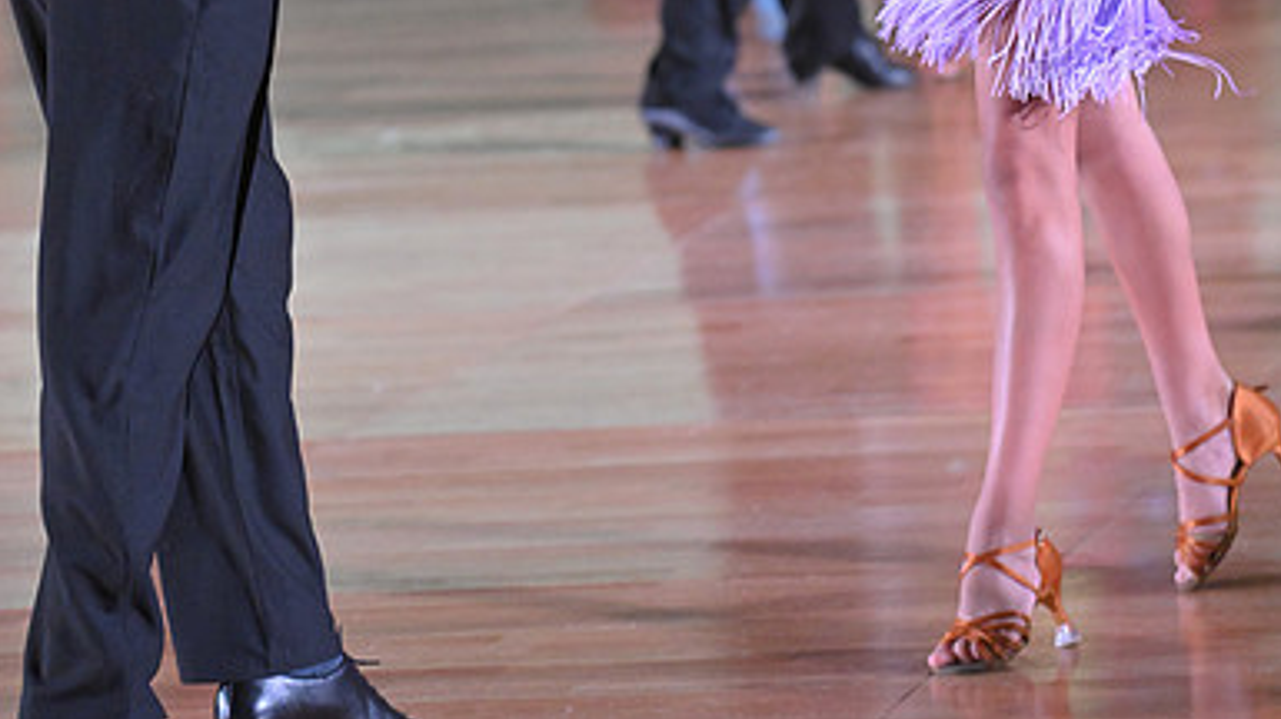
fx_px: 7774
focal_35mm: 229
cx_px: 640
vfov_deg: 5.3
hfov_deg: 9.4
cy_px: -240
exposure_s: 1/400
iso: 5000
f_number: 5
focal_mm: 145
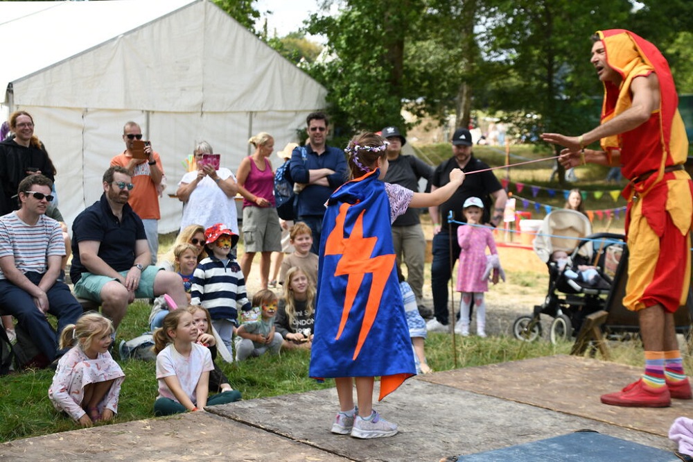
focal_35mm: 60
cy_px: 231
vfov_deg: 22.6
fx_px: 1155
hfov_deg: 33.4
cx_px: 346
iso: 200
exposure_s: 1/500
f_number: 4.5
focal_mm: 40
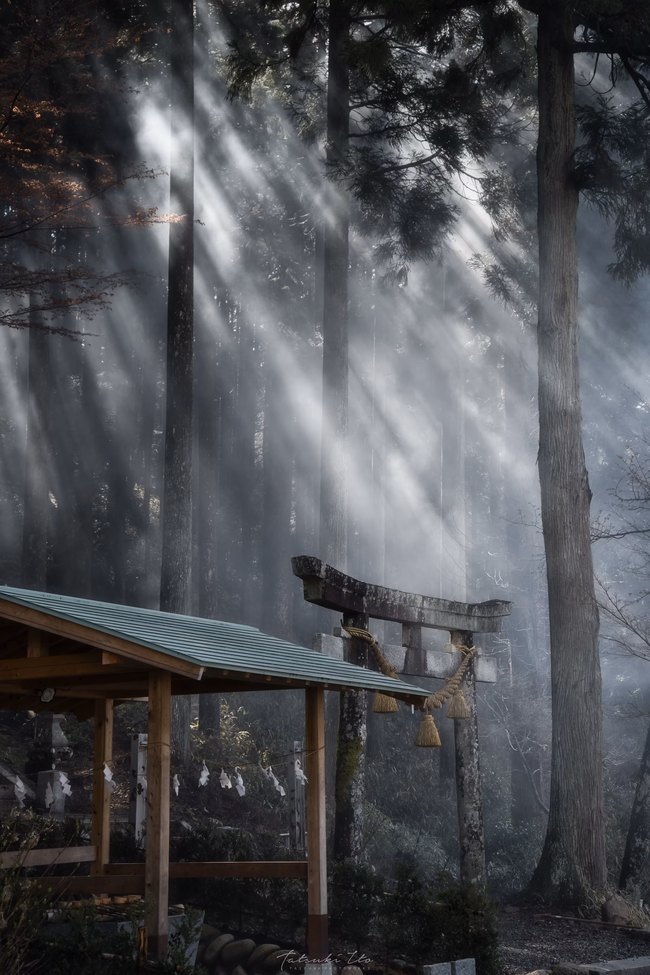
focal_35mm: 62
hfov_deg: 21.9
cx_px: 325
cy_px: 488
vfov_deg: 32.4
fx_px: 1679
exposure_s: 1/400
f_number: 5.6
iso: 200
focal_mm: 62
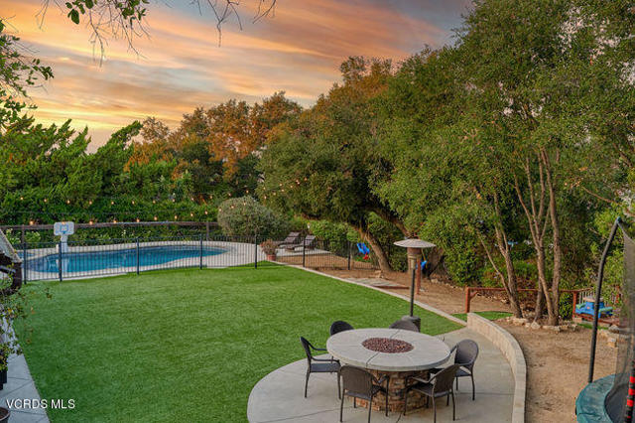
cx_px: 318
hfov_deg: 62.0
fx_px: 529
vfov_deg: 43.6
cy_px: 212
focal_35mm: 30
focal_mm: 30
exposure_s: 1/40
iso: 400
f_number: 7.1
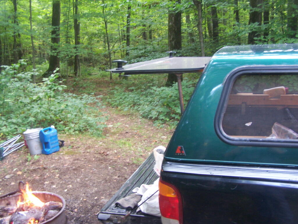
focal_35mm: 38
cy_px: 112
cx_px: 149
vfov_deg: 37.7
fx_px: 327
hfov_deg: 49.0
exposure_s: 1/8
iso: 140
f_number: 2.8
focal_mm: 6.3
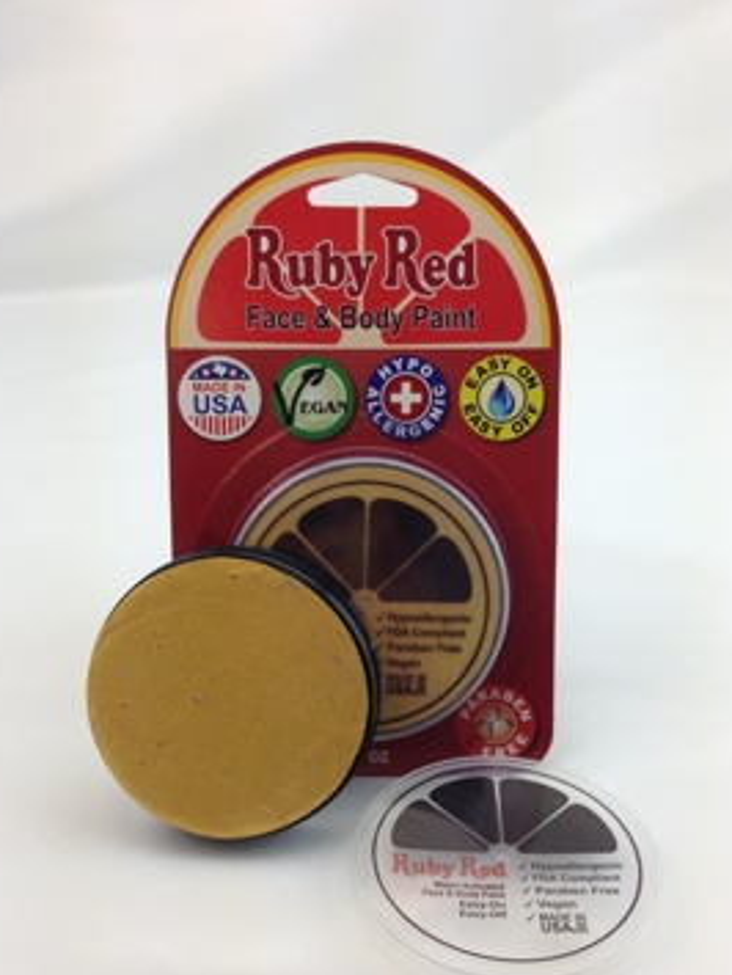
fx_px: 1070
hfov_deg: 37.8
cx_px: 380
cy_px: 556
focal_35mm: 38
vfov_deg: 48.8
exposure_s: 1/182
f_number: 2.4
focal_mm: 4.12
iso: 50
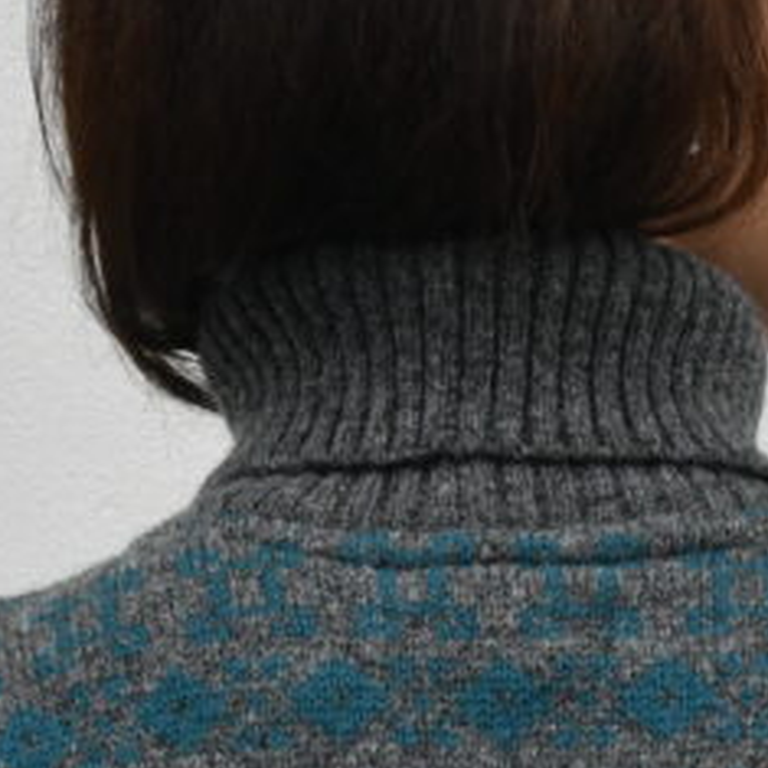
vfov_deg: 4.6
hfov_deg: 4.6
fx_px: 9513
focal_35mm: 379
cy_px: 1294
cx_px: 598
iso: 1600
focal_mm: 70
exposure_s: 1/500
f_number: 11
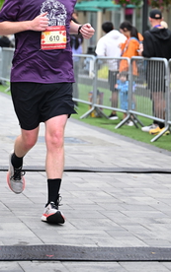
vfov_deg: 14.5
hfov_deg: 9.3
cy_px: 6
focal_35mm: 142
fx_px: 1057
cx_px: 76
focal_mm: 70
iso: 800
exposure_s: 1/2000
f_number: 2.8
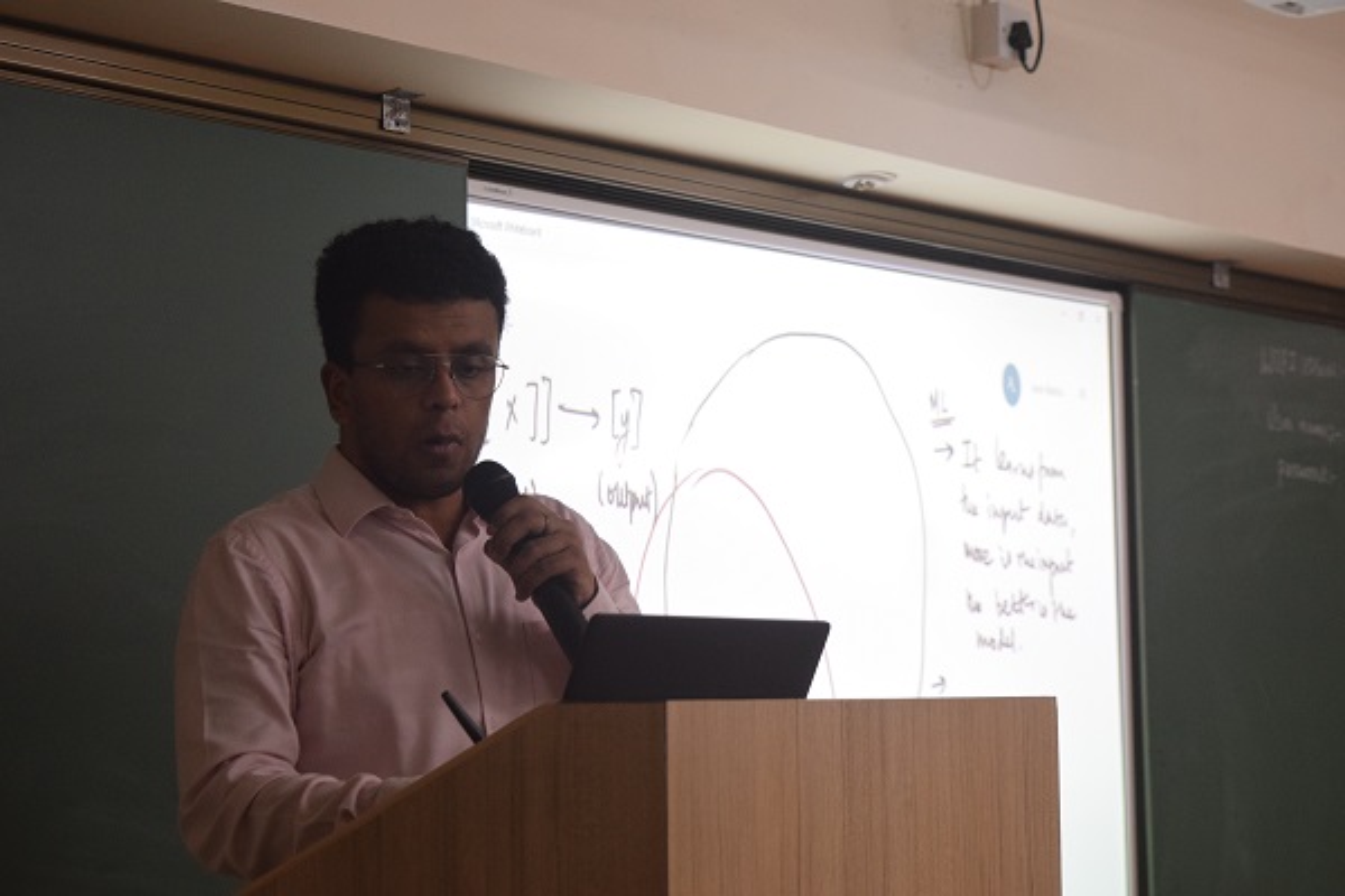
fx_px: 2802
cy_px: 448
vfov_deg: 18.2
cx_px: 672
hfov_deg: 27.0
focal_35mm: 75
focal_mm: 50
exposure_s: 1/100
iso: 1600
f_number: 5.6
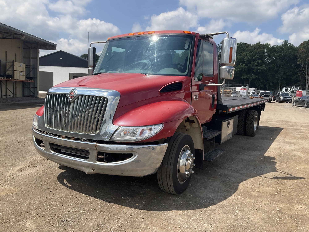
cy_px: 116
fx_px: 259
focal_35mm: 29
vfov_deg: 48.2
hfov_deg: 61.7
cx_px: 154
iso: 25
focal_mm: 3
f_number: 1.8
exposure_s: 1/1675
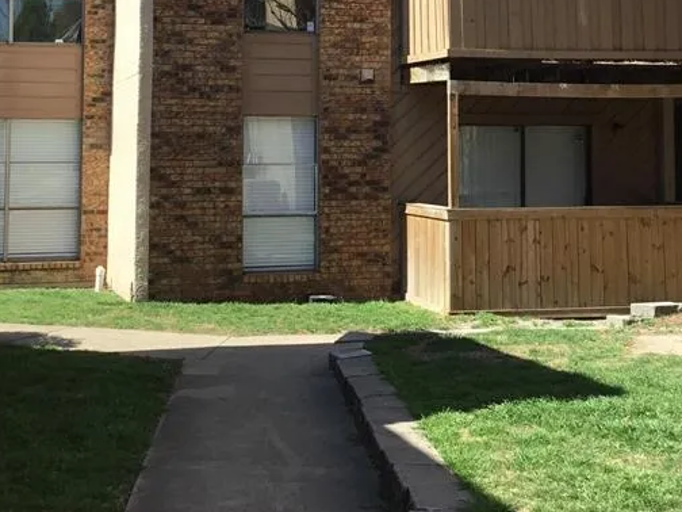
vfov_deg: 22.8
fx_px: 1241
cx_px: 356
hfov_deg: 30.7
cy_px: 69
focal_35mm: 63
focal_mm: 3.3
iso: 25
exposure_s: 1/806
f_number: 2.4
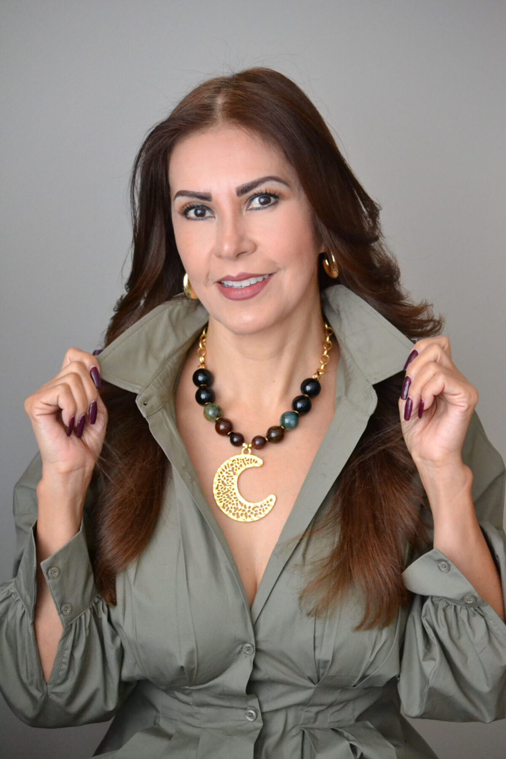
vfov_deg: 16.7
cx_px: 253
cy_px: 380
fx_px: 2593
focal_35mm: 123
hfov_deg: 11.1
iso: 3200
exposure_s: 1/125
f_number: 4.2
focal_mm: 82
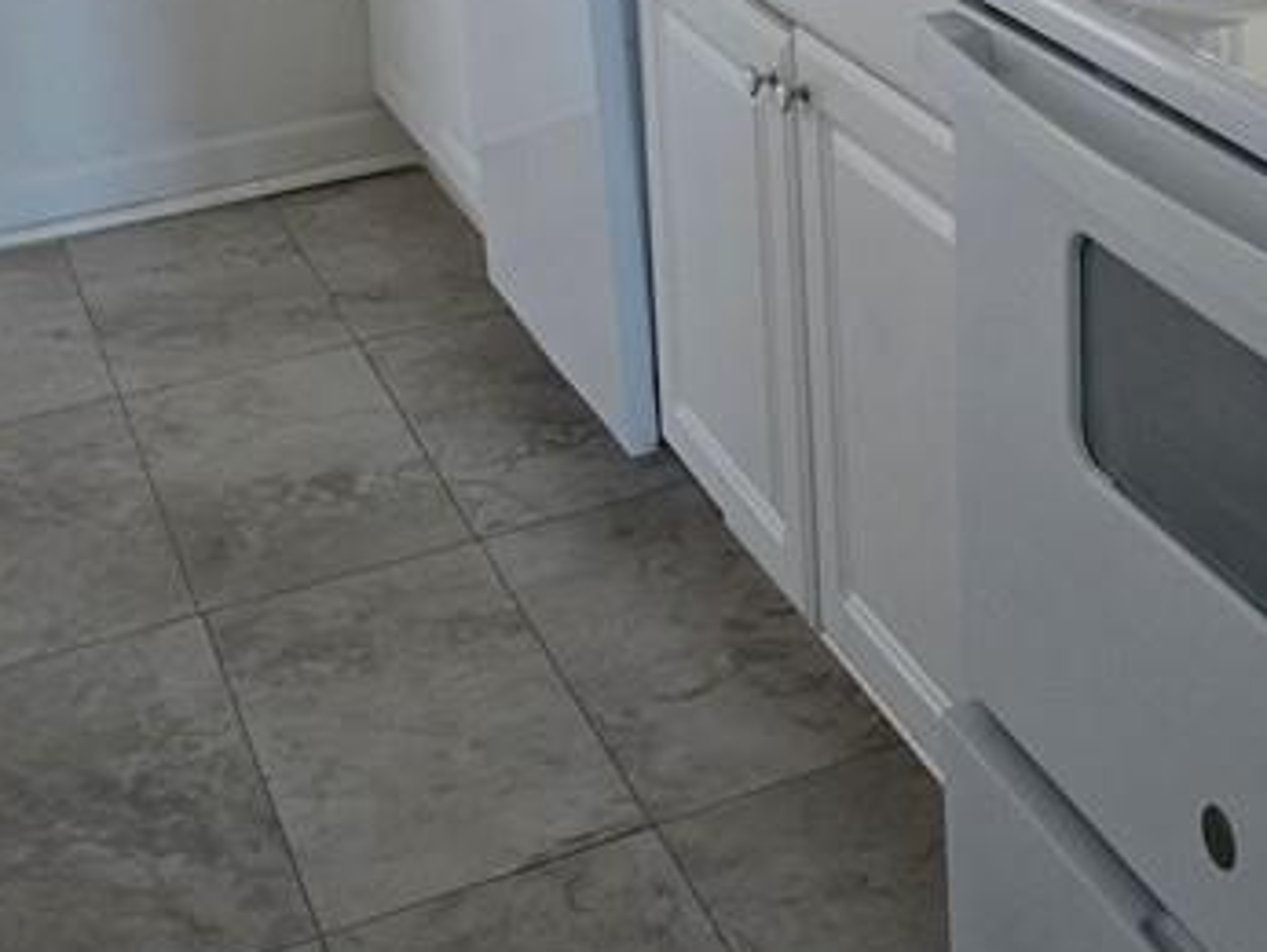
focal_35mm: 68
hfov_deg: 27.8
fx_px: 2491
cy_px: -289
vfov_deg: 19.9
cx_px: 1073
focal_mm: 5.4
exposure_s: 1/60
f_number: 1.8
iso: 640
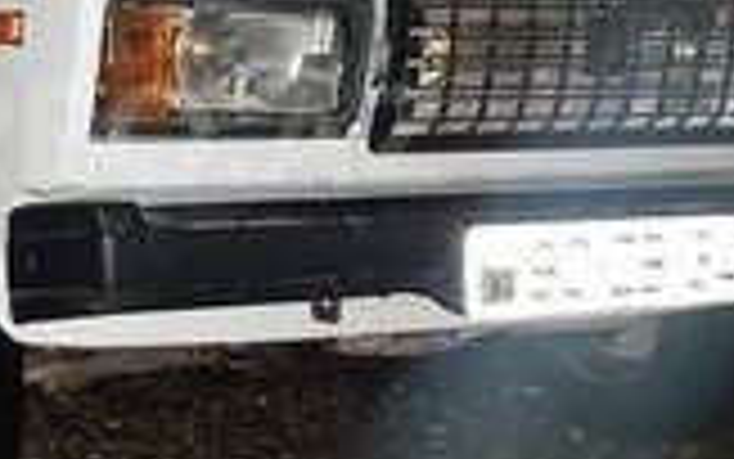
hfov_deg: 24.0
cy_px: 135
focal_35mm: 84
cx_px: 95
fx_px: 1681
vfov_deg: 15.5
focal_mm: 4.2
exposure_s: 1/11
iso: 200
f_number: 1.7
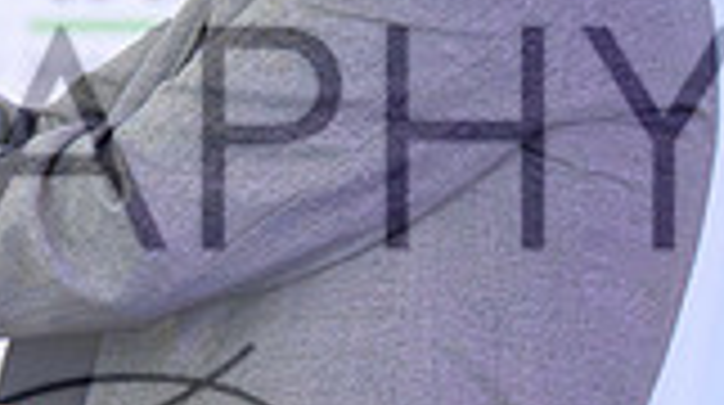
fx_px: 19150
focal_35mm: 999
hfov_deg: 2.2
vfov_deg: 1.2
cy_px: 133
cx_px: -698
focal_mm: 200
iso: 12800
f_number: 2.8
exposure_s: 1/200
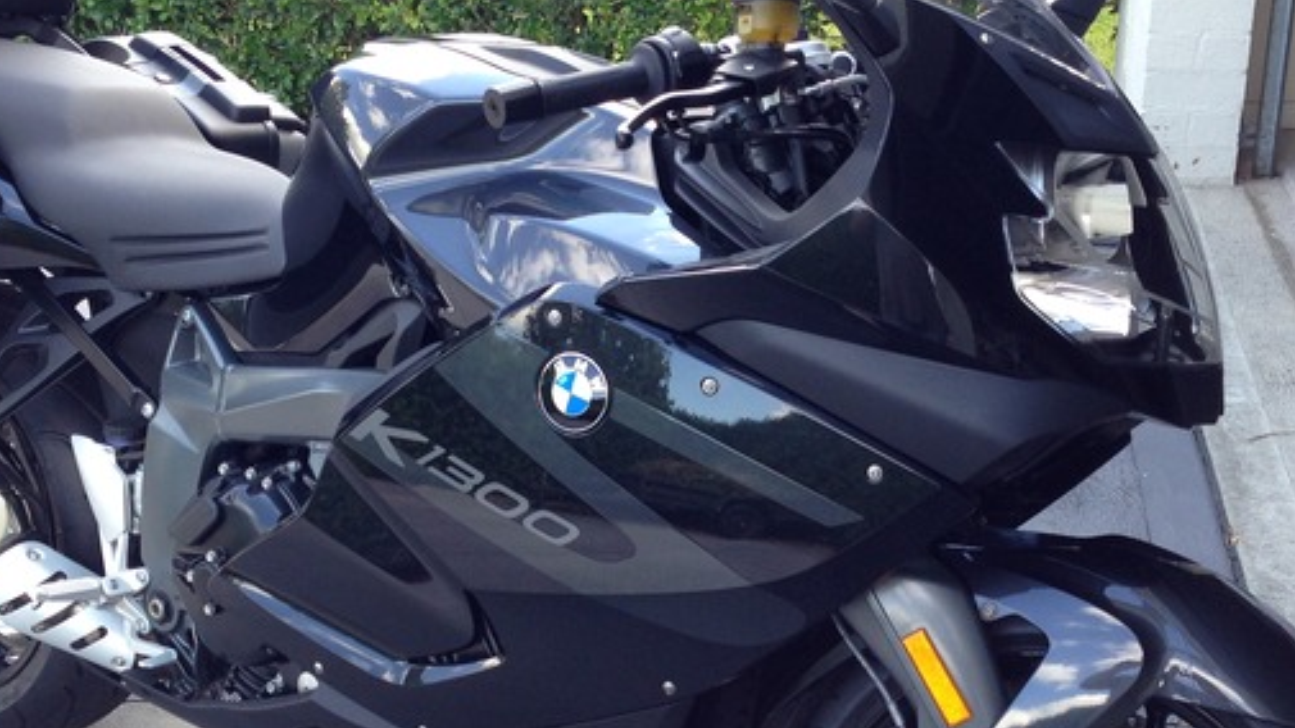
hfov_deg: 36.6
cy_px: 454
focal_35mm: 57
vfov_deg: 21.0
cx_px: 659
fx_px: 1957
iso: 64
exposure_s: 1/120
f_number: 2.4
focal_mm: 4.12
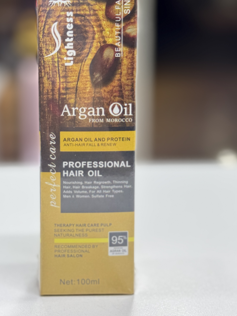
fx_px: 612
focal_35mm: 67
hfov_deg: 21.9
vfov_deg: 28.9
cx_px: 107
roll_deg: +0.9
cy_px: 122
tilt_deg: -9.0
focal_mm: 6.76
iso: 100
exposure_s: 1/50
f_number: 1.78
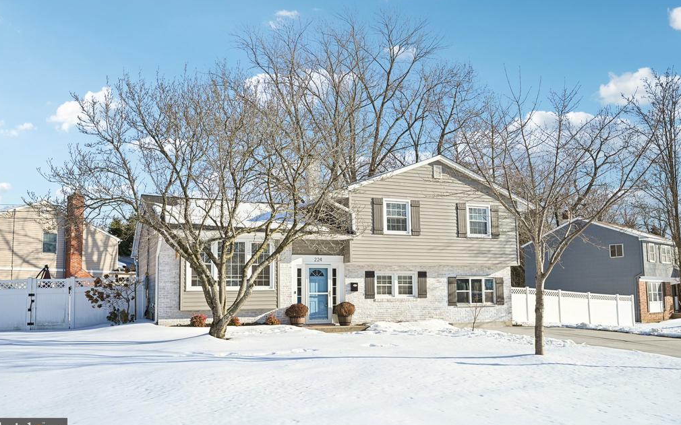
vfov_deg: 40.6
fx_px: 575
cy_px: 212
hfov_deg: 61.2
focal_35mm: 31
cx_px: 338
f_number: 8
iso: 400
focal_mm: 30
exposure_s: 1/800
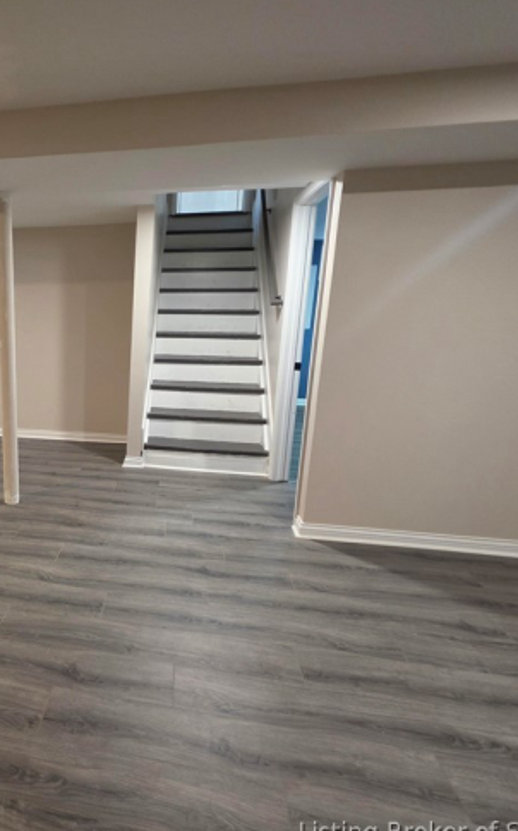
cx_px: 78
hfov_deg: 56.0
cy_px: 421
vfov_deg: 88.0
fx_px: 430
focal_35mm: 19
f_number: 1.9
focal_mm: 2.2
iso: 320
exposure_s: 1/60
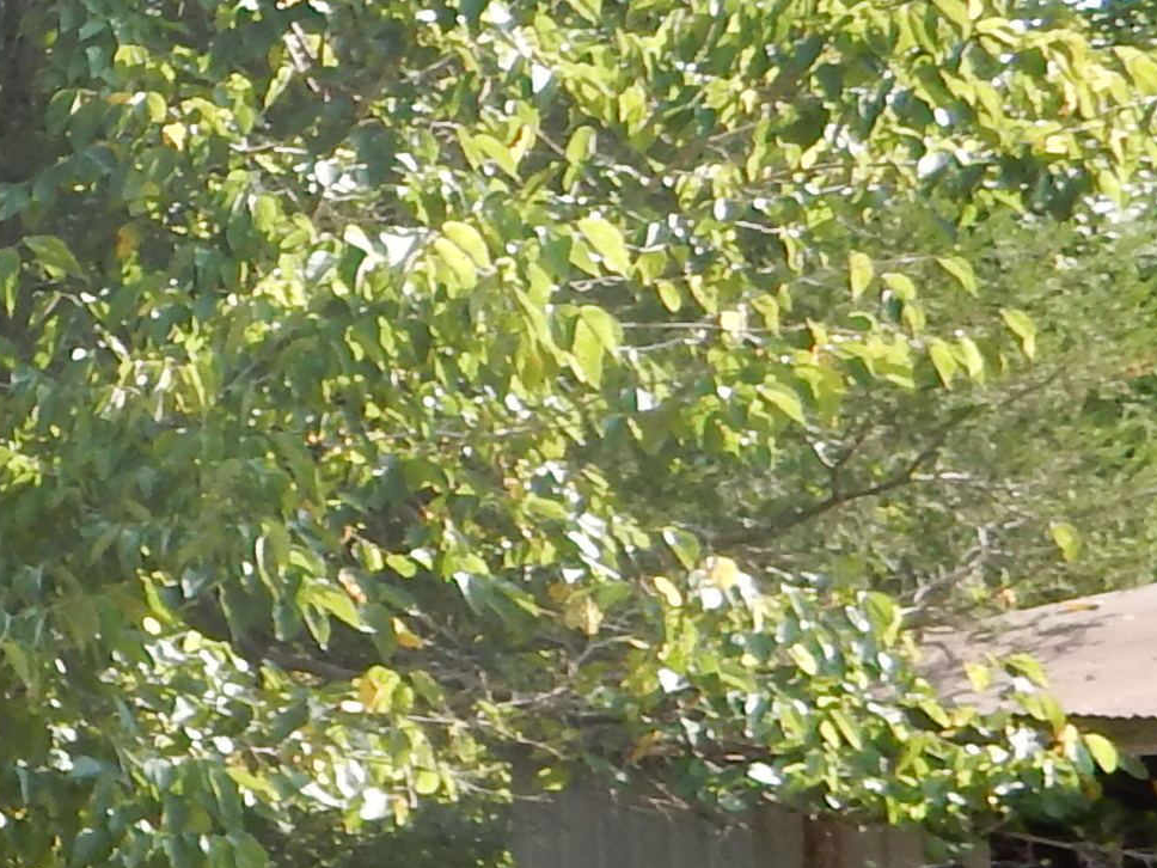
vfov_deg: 12.4
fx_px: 3977
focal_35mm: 119
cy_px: 507
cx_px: -1390
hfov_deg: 13.4
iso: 125
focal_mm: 4.5
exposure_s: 1/200
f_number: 3.7
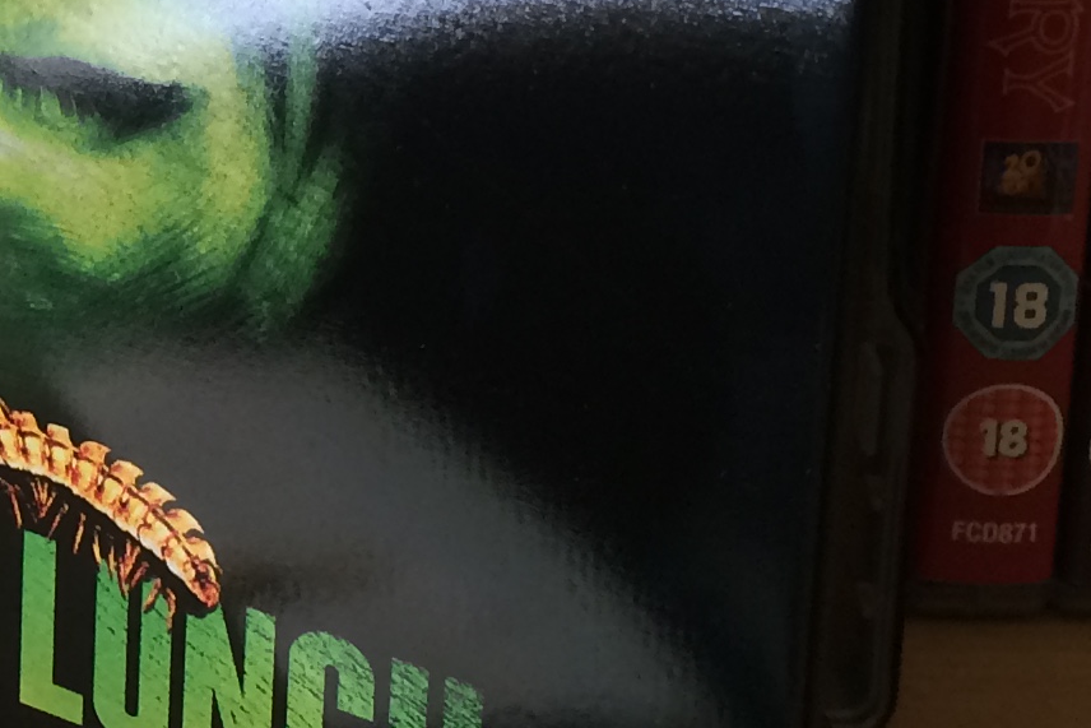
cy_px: -261
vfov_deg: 11.6
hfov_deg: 17.0
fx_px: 3485
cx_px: -235
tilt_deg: -13.6
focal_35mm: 115
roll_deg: -1.4
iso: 64
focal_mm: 4.15
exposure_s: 1/30
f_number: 2.2
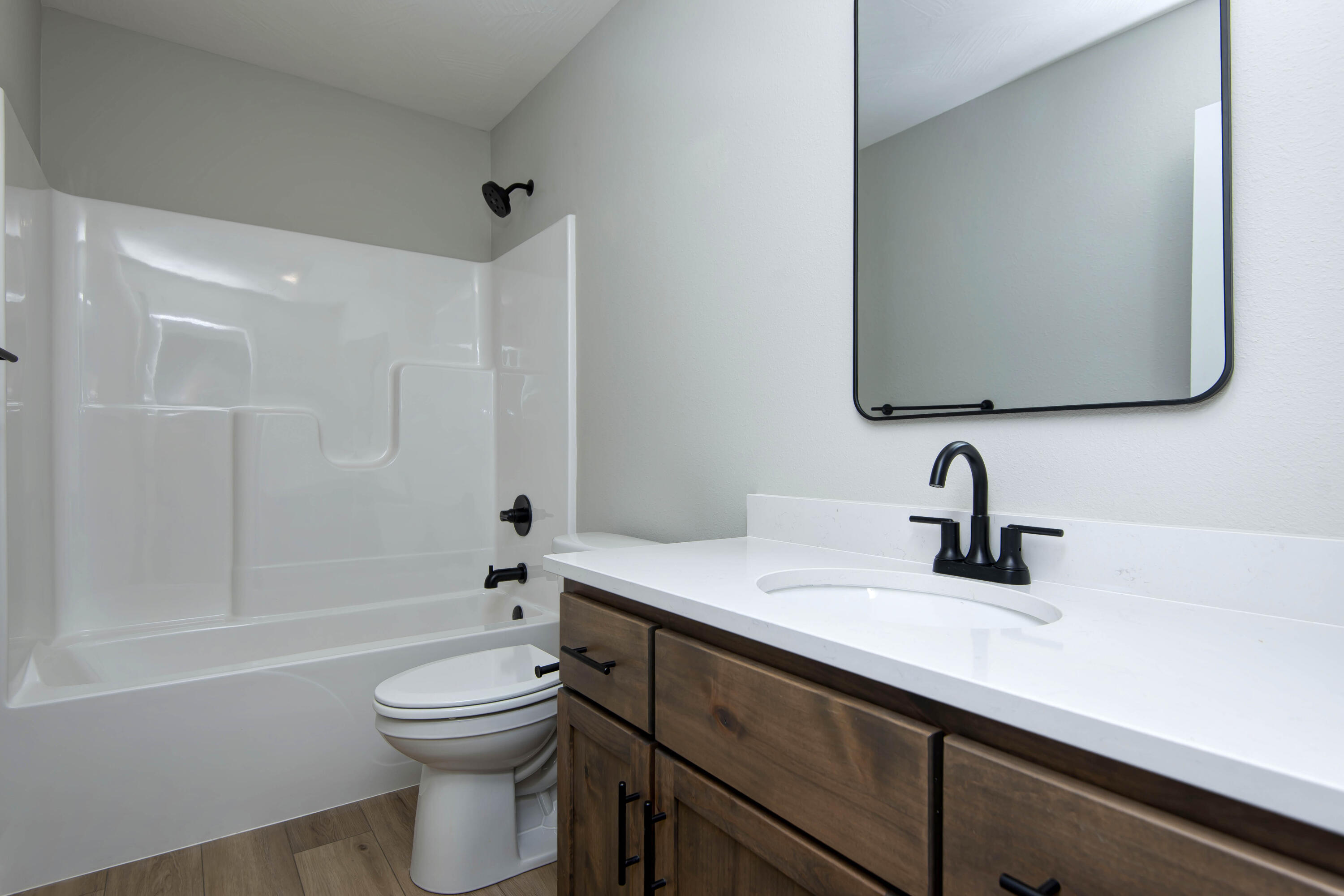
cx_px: 672
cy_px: 448
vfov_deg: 67.4
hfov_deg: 90.0
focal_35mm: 18
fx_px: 672
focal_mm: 18
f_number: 6.3
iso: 80
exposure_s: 1/160
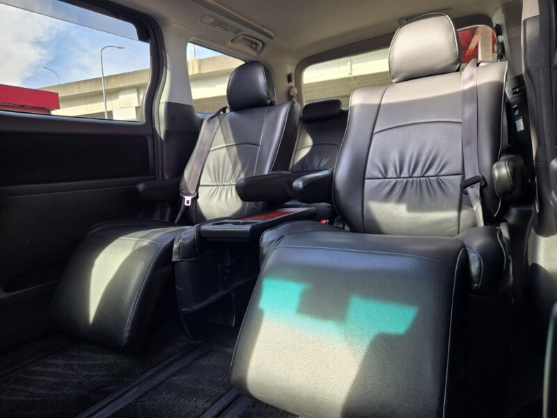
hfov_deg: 73.9
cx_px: 278
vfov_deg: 58.9
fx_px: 370
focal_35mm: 23
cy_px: 209
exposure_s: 1/180
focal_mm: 5.4
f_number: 1.8
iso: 80
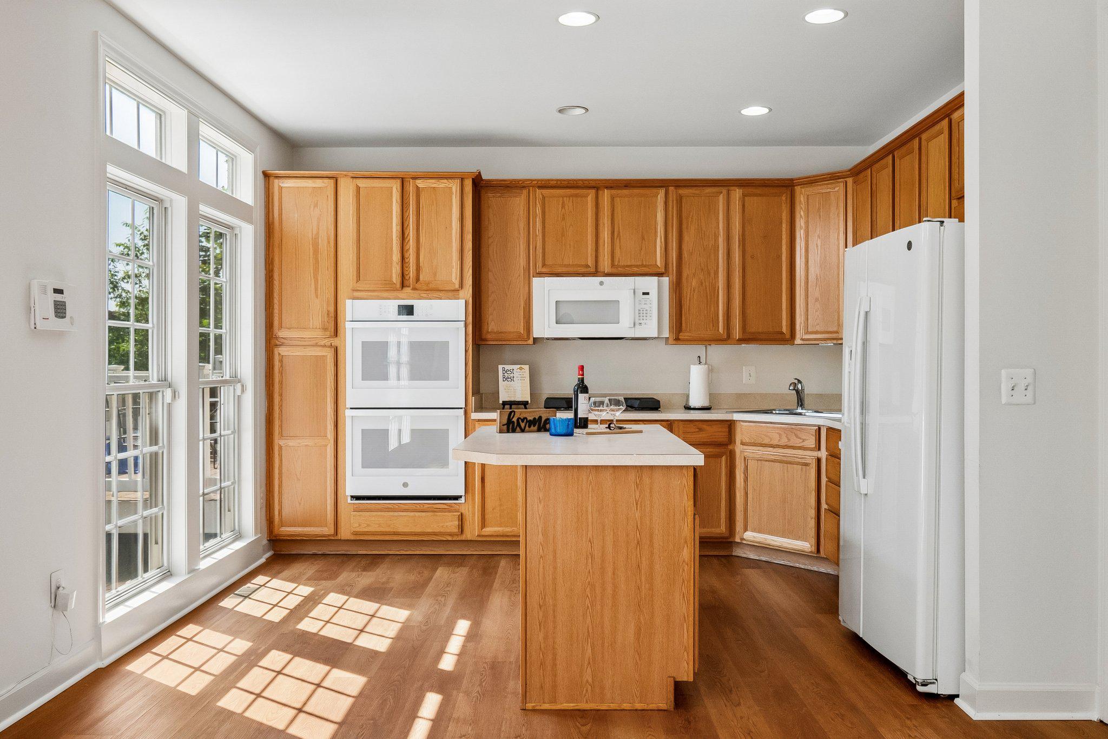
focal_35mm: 30
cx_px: 554
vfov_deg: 43.6
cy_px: 370
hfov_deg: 61.9
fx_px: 923
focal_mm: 20
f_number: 5.6
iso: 400
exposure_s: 1/250
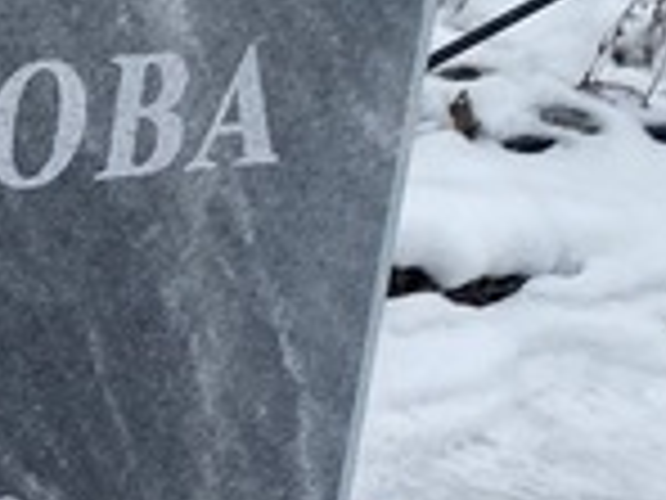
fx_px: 2713
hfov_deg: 12.7
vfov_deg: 10.5
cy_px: 113
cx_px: -526
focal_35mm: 141
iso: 32
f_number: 1.8
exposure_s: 1/311
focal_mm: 4.25
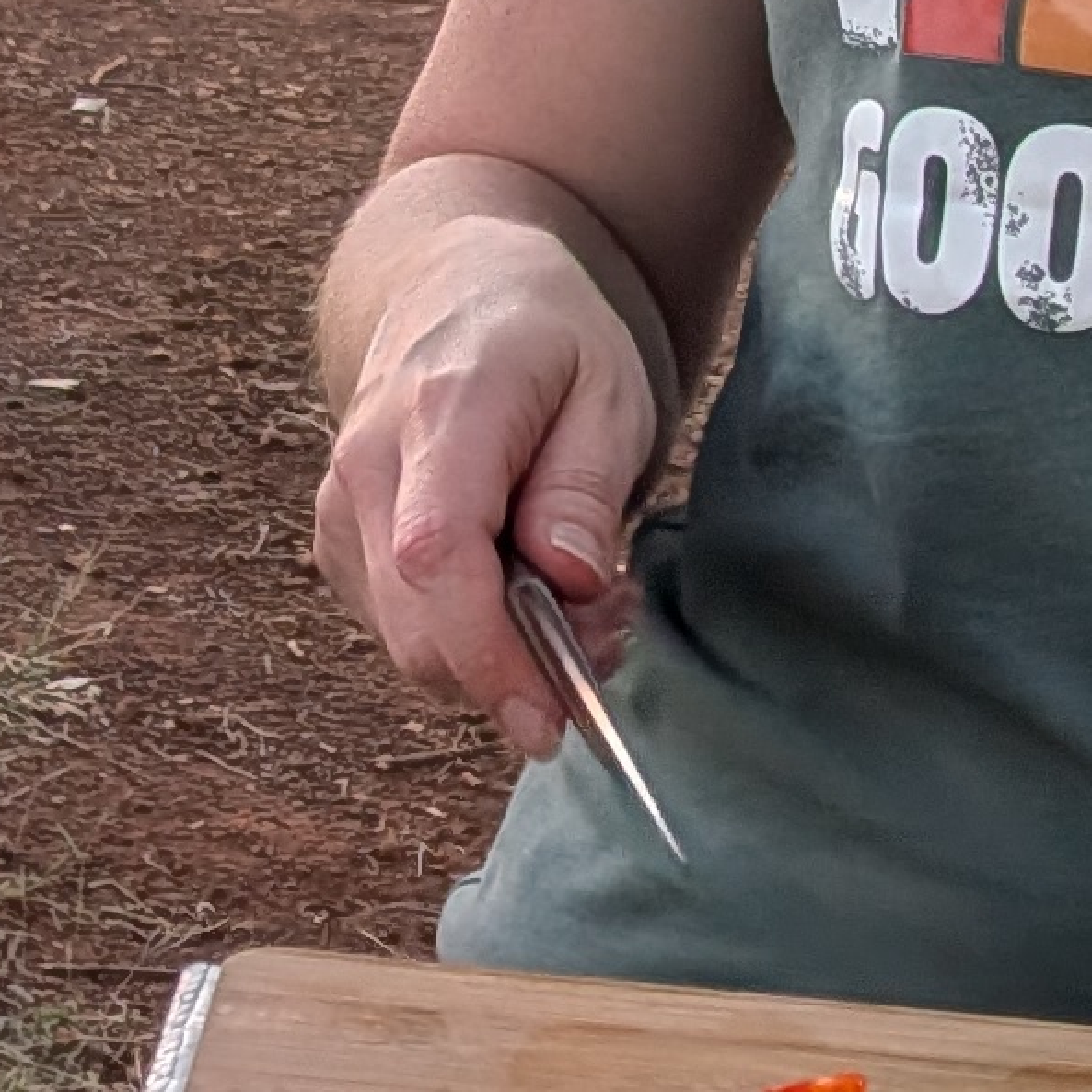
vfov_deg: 11.6
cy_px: -593
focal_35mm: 143
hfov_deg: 12.1
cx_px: 64
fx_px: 5104
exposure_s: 1/1825
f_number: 1.7
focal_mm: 4.53
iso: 27
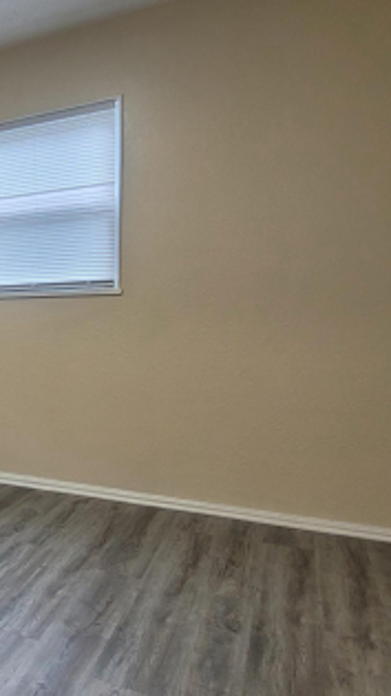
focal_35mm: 30
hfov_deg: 32.6
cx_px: -70
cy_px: 351
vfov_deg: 64.3
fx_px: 553
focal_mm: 1.74
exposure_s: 1/60
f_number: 2.2
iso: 100
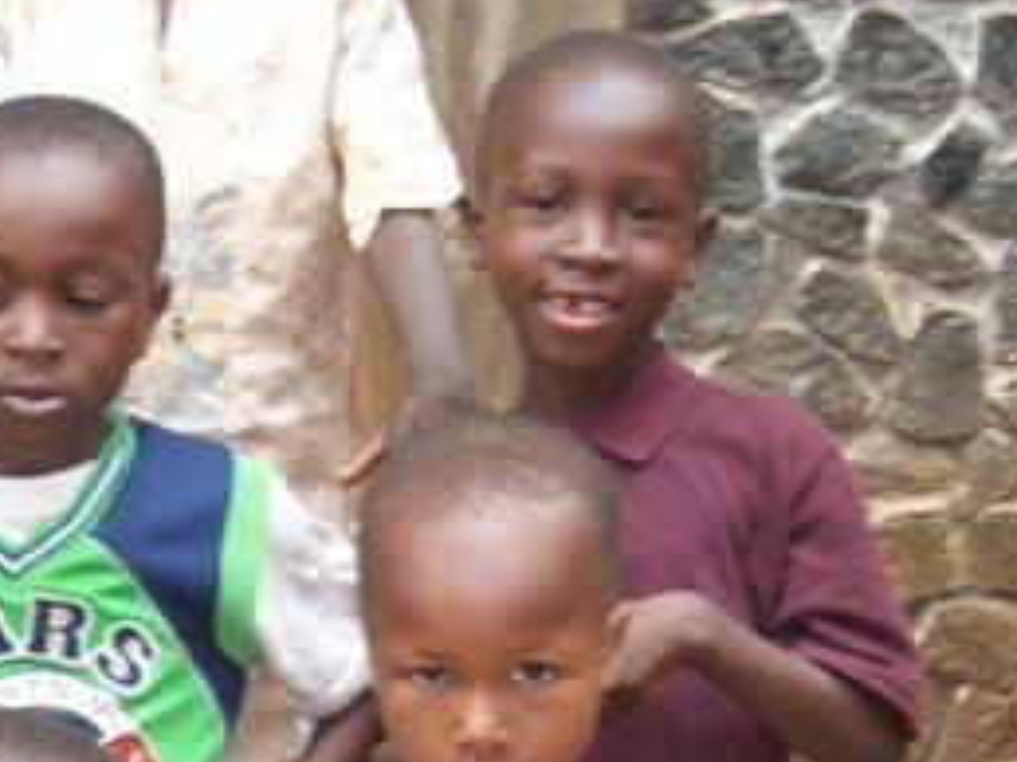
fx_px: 3553
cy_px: 617
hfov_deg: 15.9
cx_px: -90
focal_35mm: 121
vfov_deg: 12.2
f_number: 3.6
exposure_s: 1/63.2
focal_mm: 8.8
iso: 98
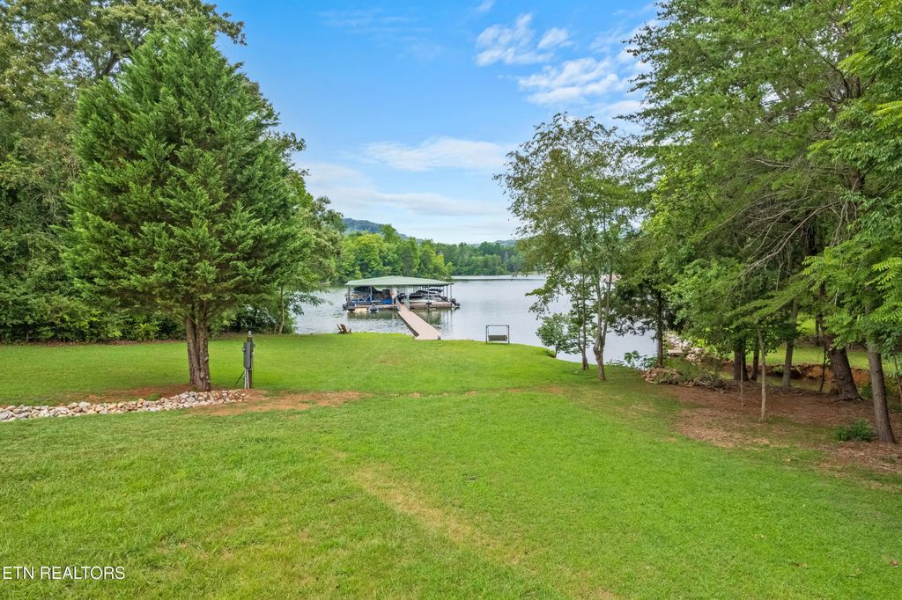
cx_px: 451
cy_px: 300
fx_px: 551
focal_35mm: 22
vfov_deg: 57.2
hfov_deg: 78.6
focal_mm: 8.38
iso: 100
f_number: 2.8
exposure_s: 1/4000
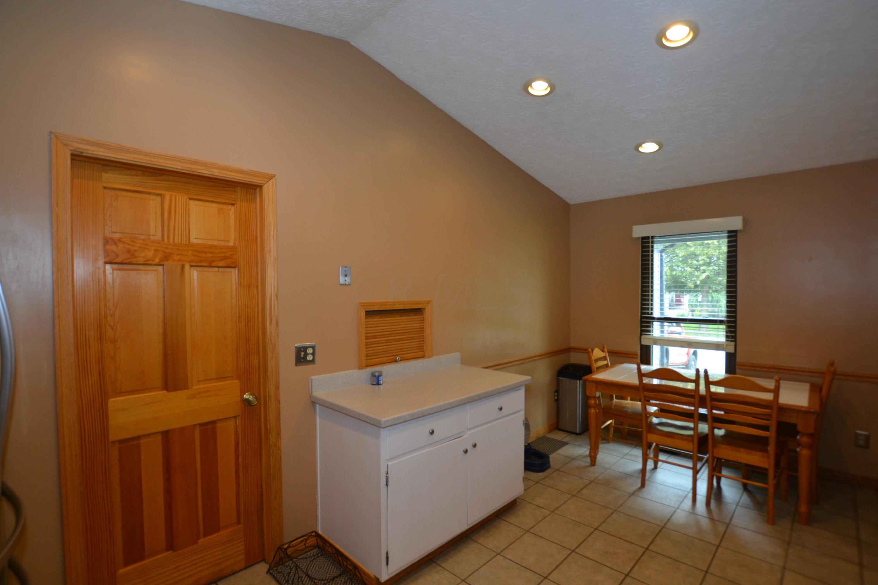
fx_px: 402
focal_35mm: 16
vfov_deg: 72.1
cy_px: 292
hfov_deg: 95.0
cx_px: 439
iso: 450
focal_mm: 11
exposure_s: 1/60
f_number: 3.5
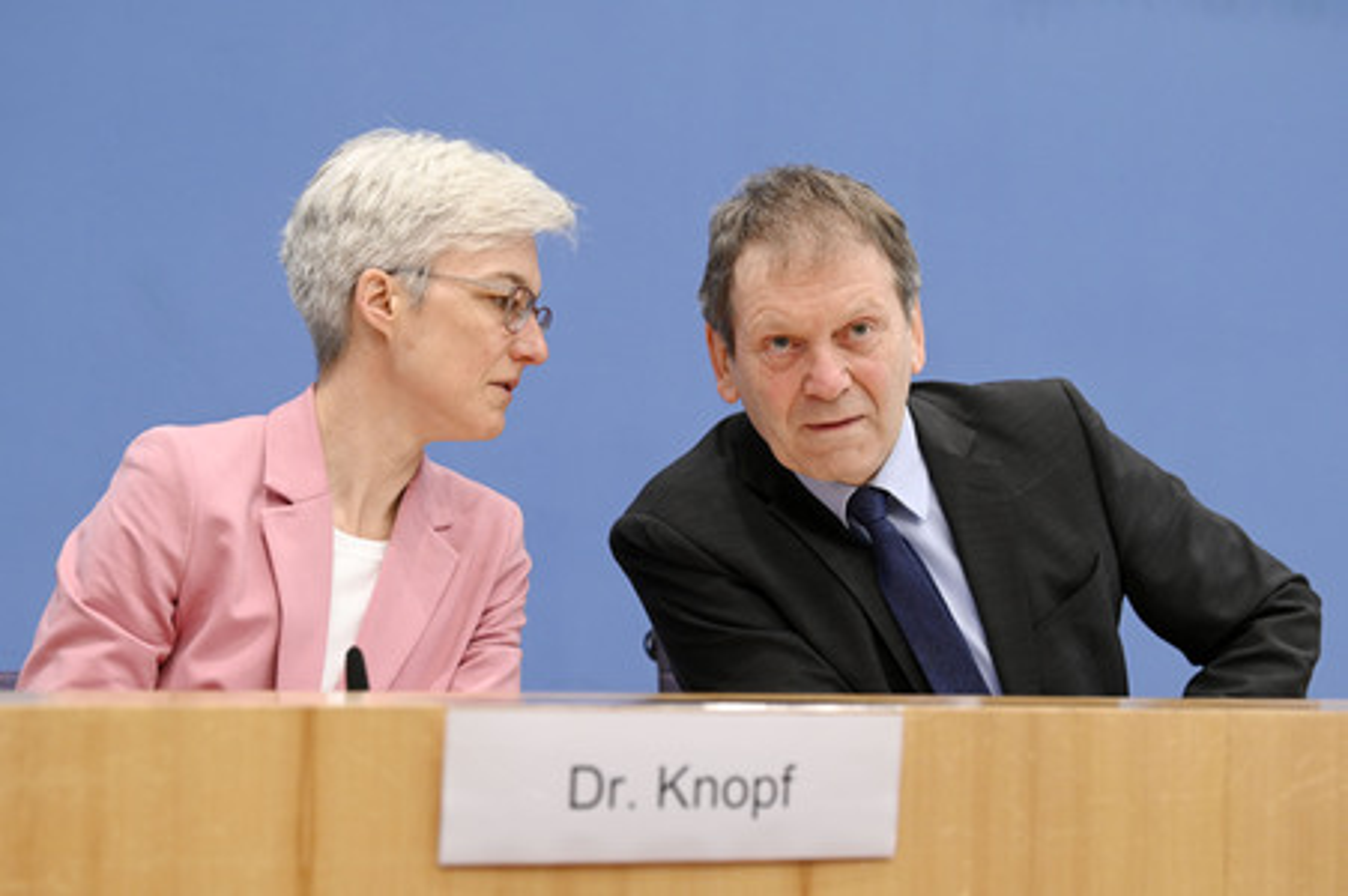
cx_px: 674
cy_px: 448
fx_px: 3218
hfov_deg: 23.7
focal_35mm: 86
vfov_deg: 15.9
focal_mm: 86
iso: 2500
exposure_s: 1/500
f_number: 5
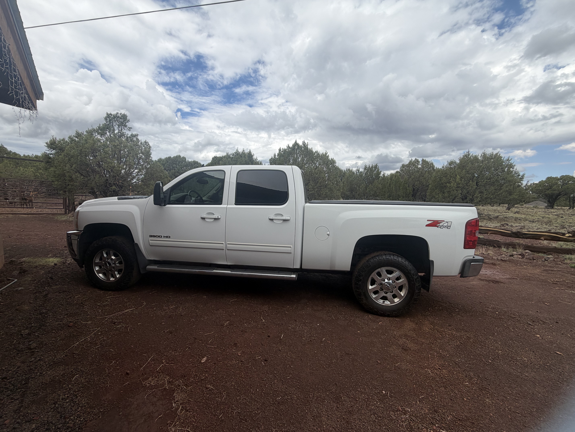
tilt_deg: -4.5
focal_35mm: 14
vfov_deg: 85.7
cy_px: 216
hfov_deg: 102.1
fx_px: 233
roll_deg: -0.3
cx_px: 288
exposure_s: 1/779
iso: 20
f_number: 2.2
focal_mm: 2.22
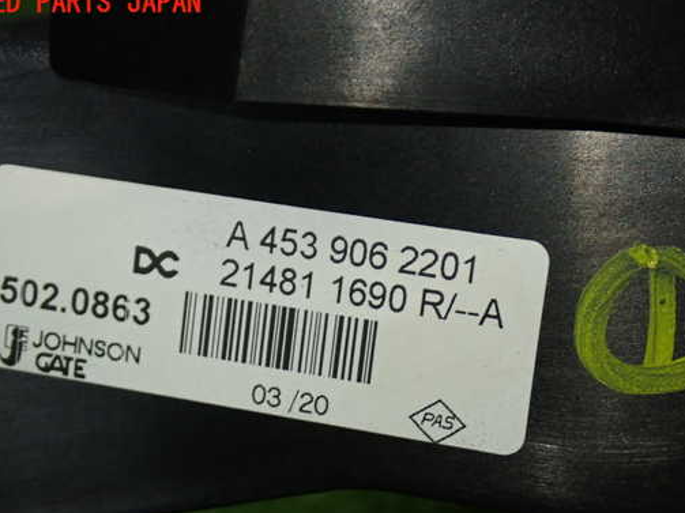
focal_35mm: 74
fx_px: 1464
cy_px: 293
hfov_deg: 26.3
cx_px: 362
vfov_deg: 19.9
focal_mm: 11.09
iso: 200
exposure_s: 1/60
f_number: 3.6
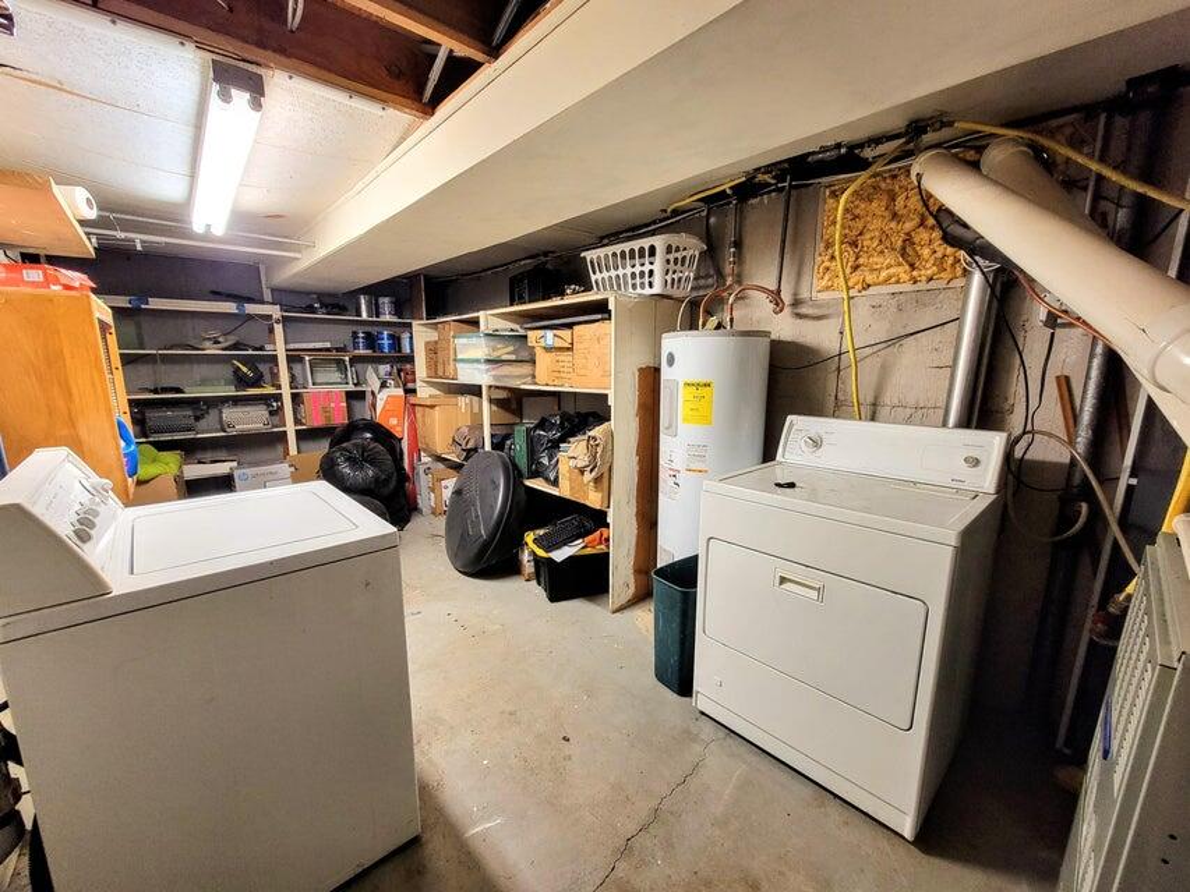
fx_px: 447
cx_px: 595
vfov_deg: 89.9
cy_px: 446
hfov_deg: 106.2
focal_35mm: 13
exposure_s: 1/60
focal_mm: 2.2
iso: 320
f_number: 2.2
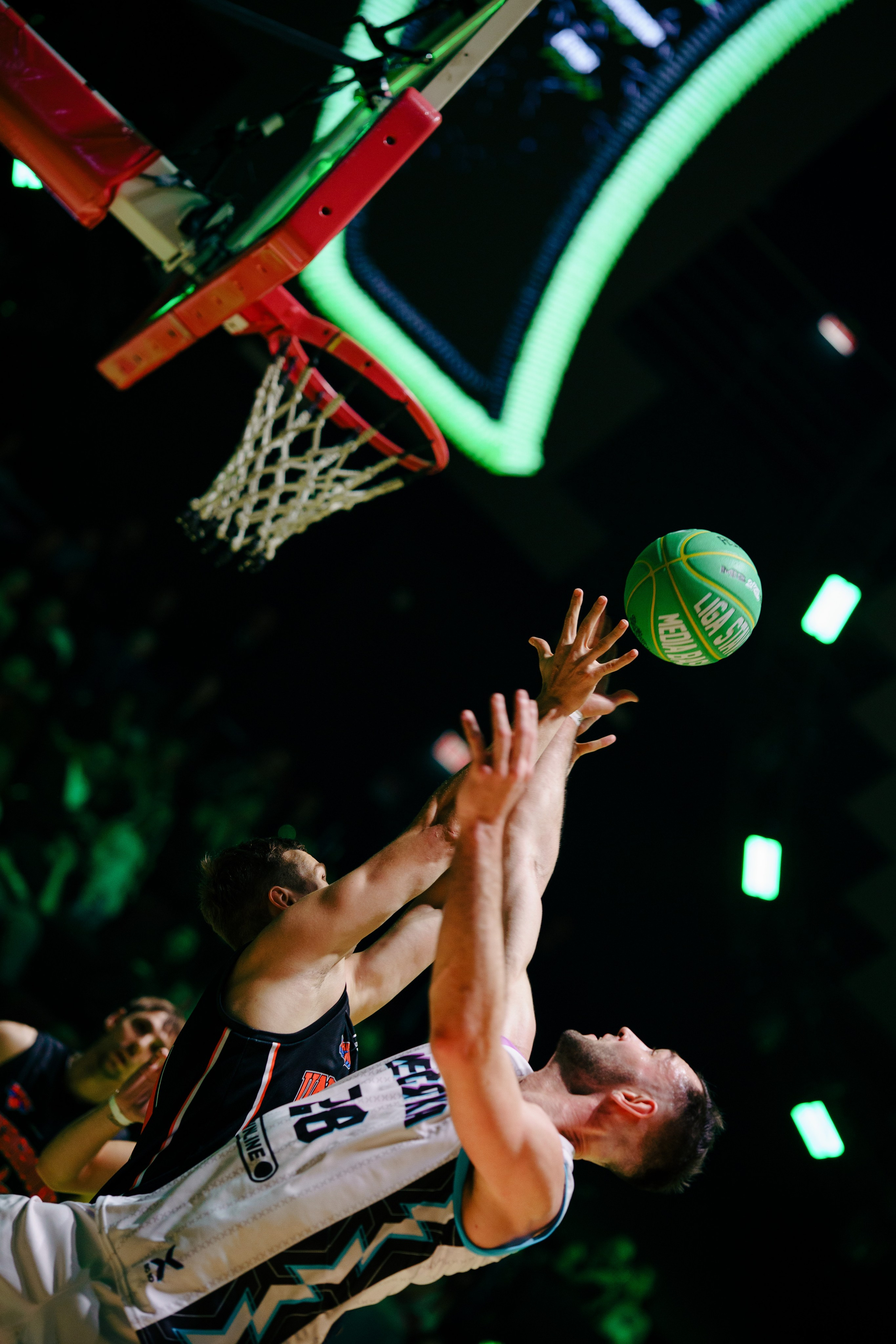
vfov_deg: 23.9
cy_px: 672
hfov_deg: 16.1
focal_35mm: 85
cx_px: 448
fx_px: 3173
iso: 1250
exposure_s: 1/800
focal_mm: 85
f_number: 2
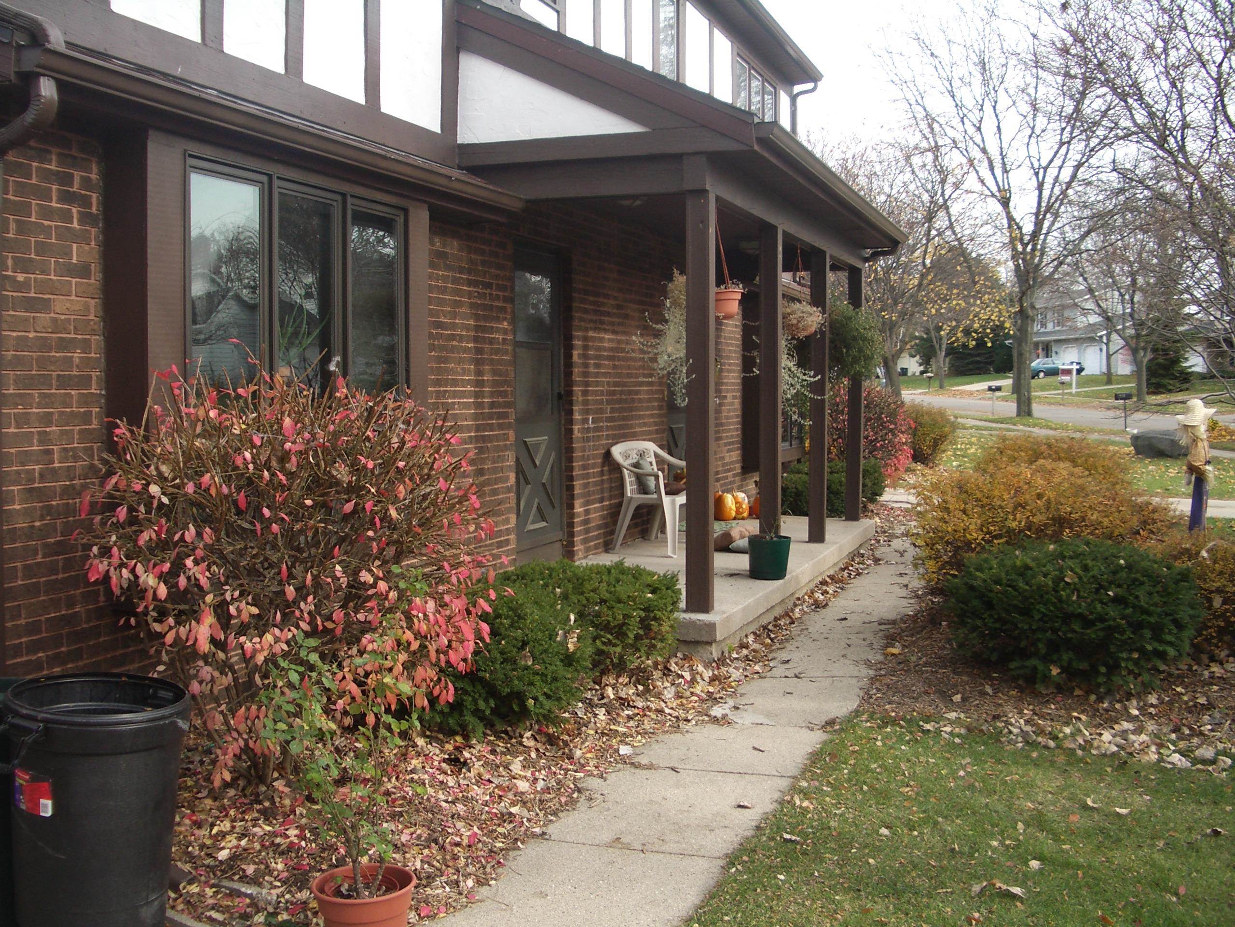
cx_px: 618
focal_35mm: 35
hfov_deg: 52.6
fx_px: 1249
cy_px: 464
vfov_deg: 40.7
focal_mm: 5.8
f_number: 2.6
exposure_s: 1/200
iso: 80
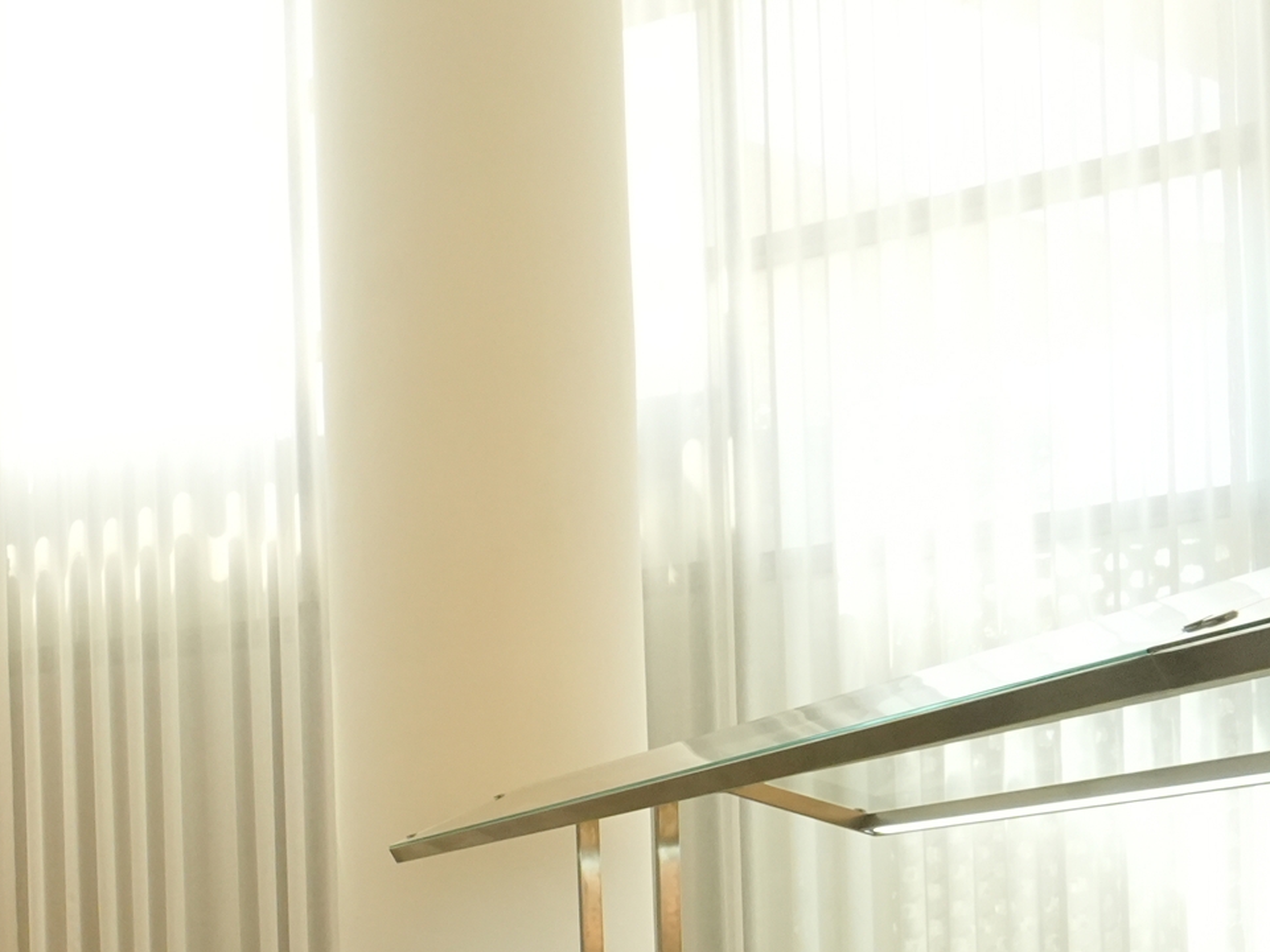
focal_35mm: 42
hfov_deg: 28.4
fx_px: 1541
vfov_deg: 31.2
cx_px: -652
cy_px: 998
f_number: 8
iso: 3200
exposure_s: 1/160
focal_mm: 14
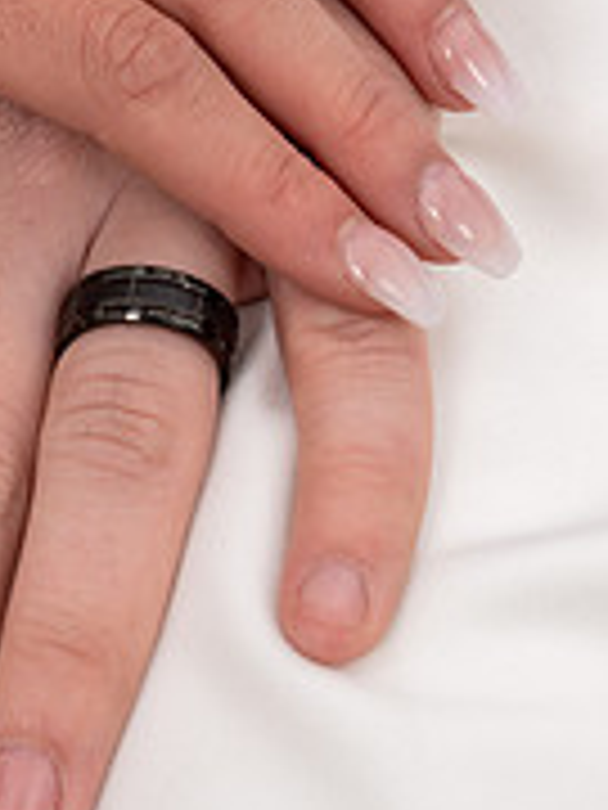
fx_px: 3934
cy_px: 194
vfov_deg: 11.7
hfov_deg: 8.8
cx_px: 5
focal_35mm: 168
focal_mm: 70
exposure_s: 1/125
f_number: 7.1
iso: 100
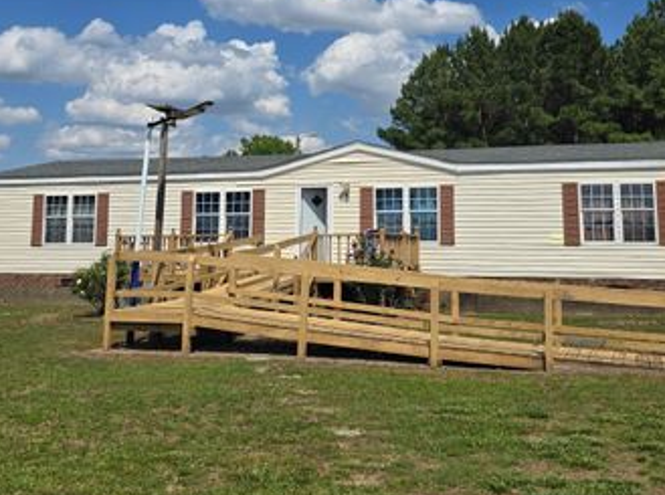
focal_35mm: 35
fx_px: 671
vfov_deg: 40.2
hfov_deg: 52.6
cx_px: 370
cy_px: 185
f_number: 1.7
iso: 64
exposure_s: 1/7944
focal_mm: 6.3
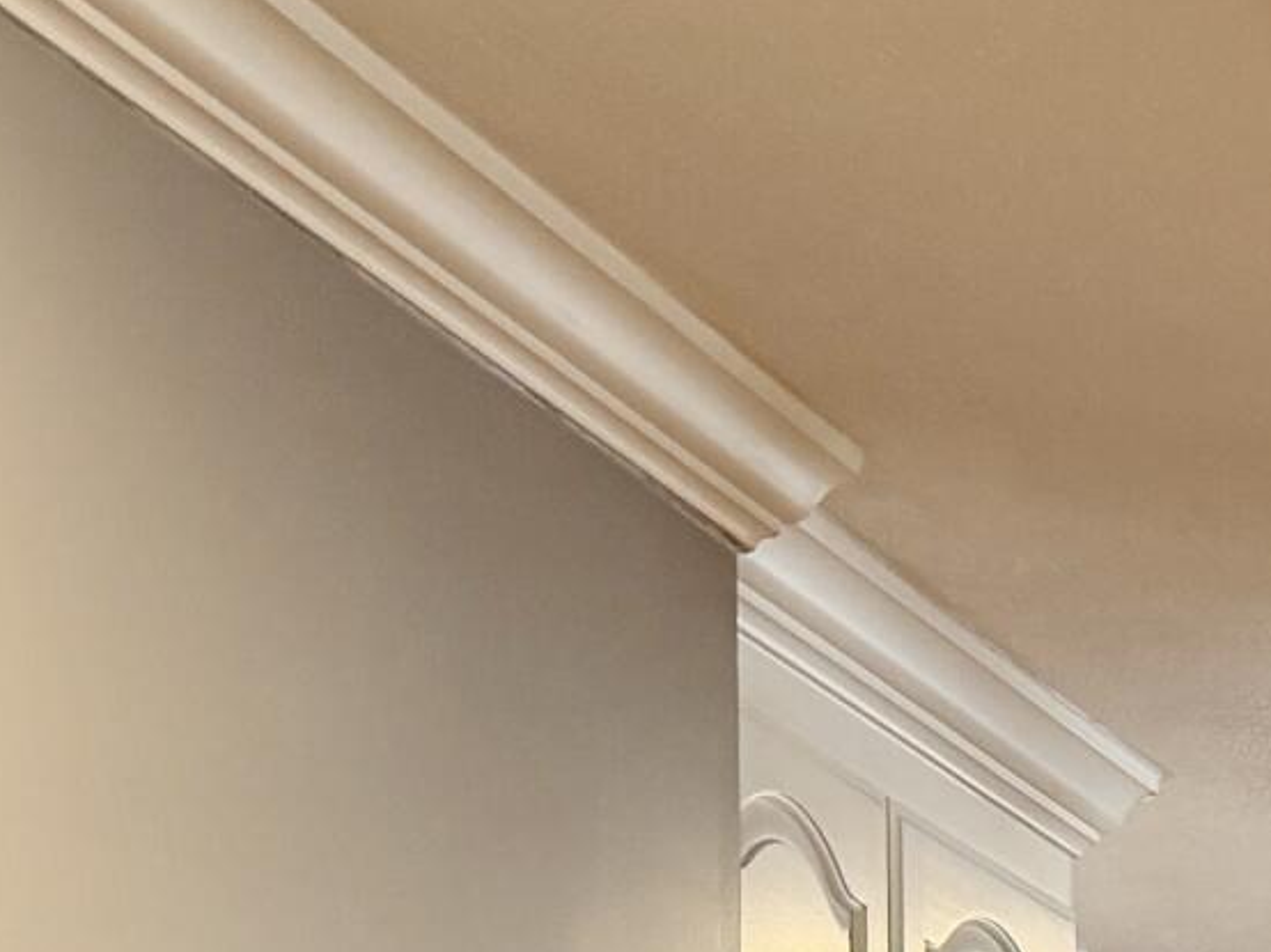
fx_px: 4771
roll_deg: +0.8
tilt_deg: -0.9
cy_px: 2019
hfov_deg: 12.5
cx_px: 2875
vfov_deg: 10.3
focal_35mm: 130
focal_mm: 6.76
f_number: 1.78
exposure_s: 1/60
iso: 160
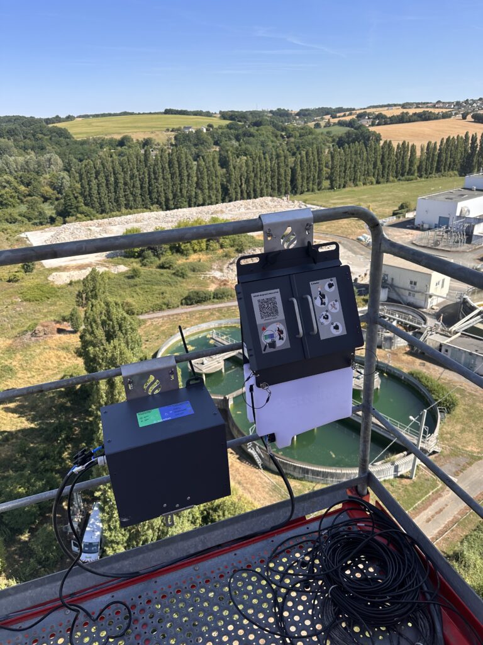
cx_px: 242
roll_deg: +1.5
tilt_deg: -21.5
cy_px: 322
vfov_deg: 71.6
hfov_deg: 56.8
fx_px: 446
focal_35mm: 24
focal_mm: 6.86
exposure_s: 1/2591
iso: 80
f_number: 1.78
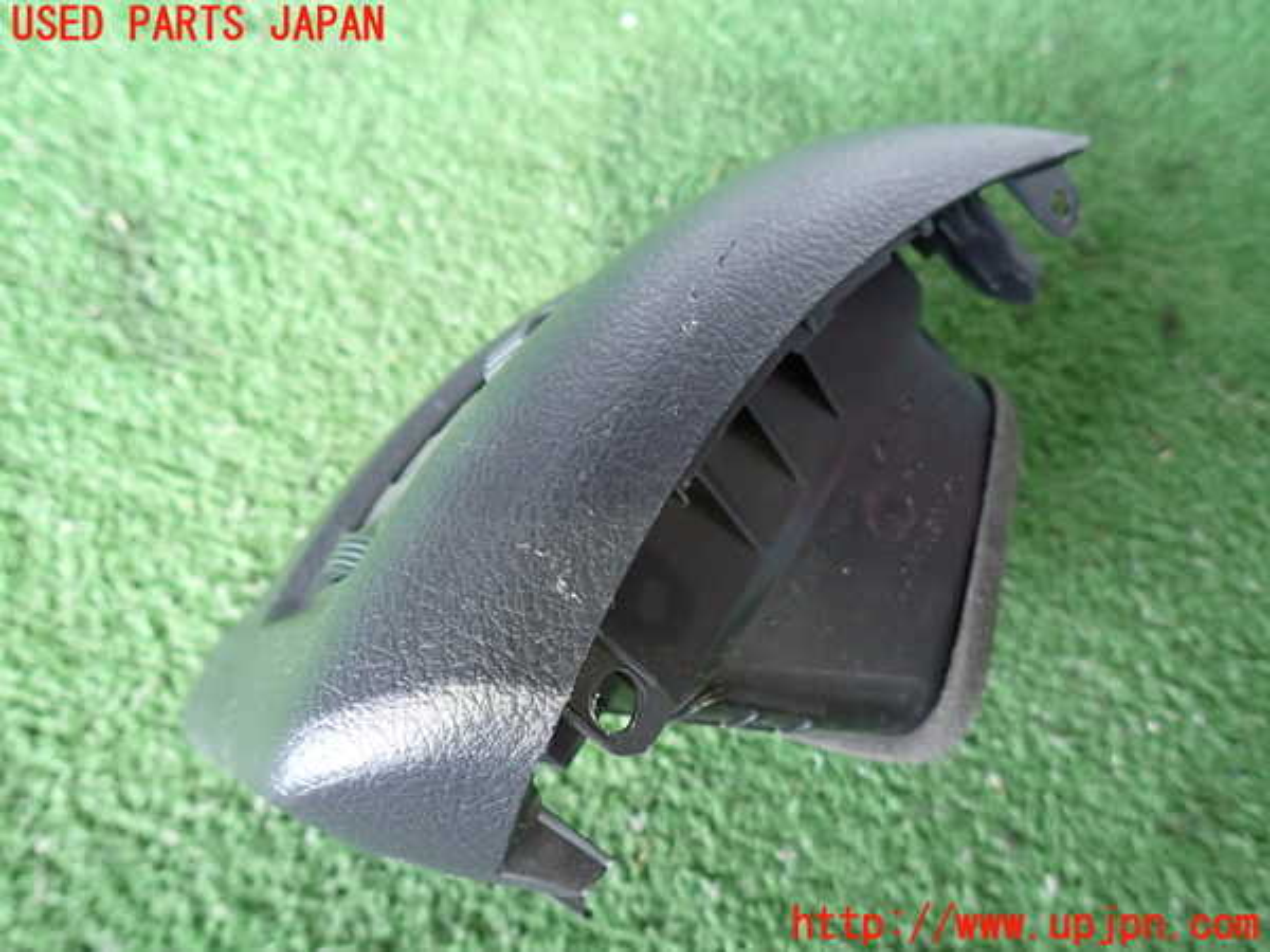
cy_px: 476
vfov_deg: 54.9
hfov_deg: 69.4
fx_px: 917
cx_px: 635
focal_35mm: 25
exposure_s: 1/30
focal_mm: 4.5
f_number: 2
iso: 500
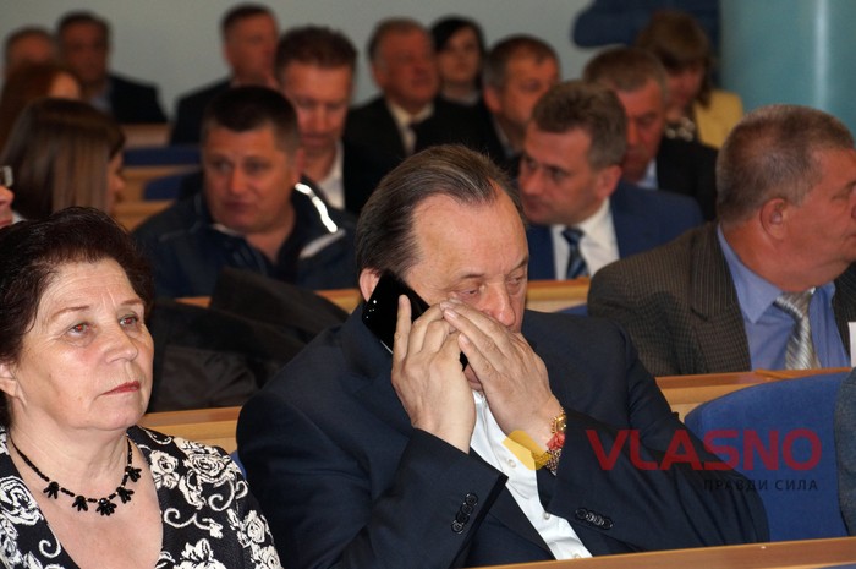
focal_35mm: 165
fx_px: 3919
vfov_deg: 8.3
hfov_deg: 12.5
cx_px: 428
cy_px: 284
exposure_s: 1/60
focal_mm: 110
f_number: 5.6
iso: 800
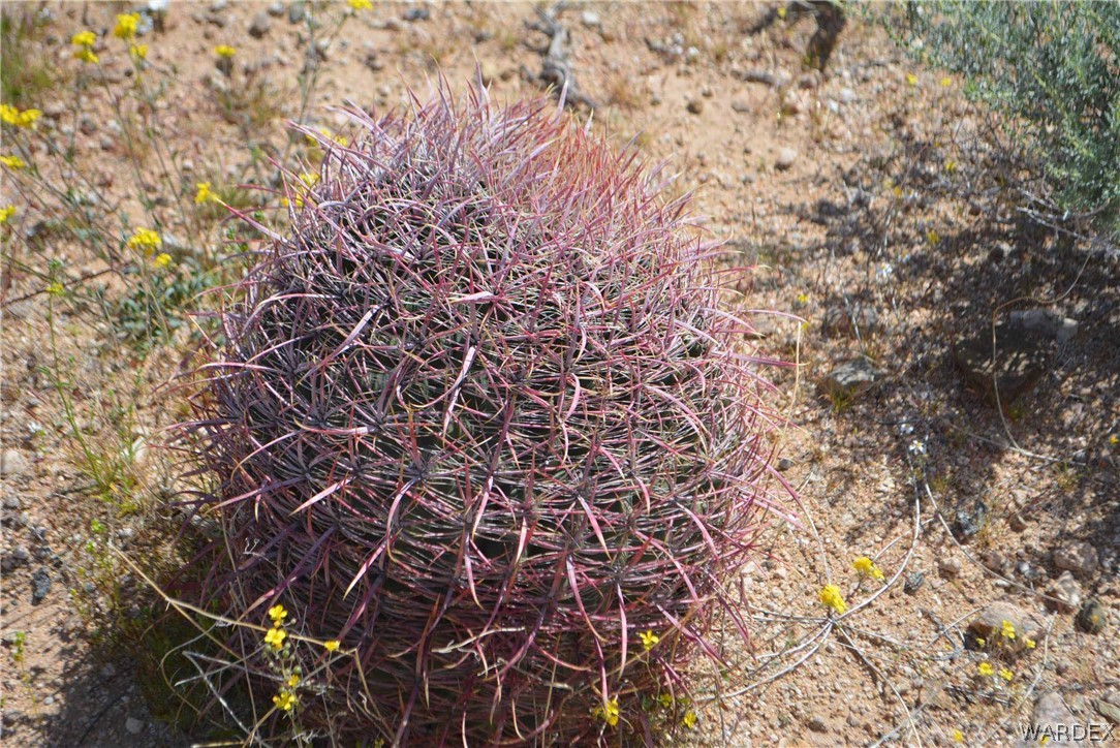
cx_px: 560
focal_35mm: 82
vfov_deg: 16.6
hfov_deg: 24.6
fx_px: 2568
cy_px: 374
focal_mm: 55
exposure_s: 1/1600
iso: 400
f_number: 5.6
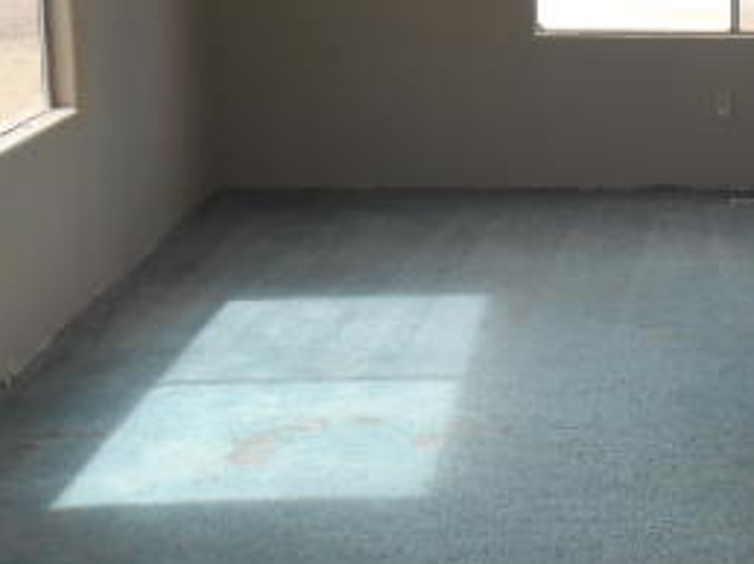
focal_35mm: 77
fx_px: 1676
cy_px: 114
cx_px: 649
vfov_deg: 18.9
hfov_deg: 24.8
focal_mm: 5.5
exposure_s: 1/100
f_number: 3.6
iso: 80
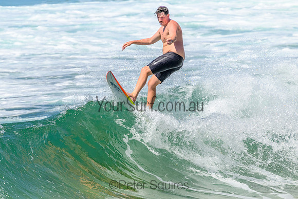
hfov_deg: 1.9
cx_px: 119
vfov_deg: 1.3
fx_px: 9112
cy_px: 120
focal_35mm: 1101
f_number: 11
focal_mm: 800
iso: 900
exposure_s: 1/2000
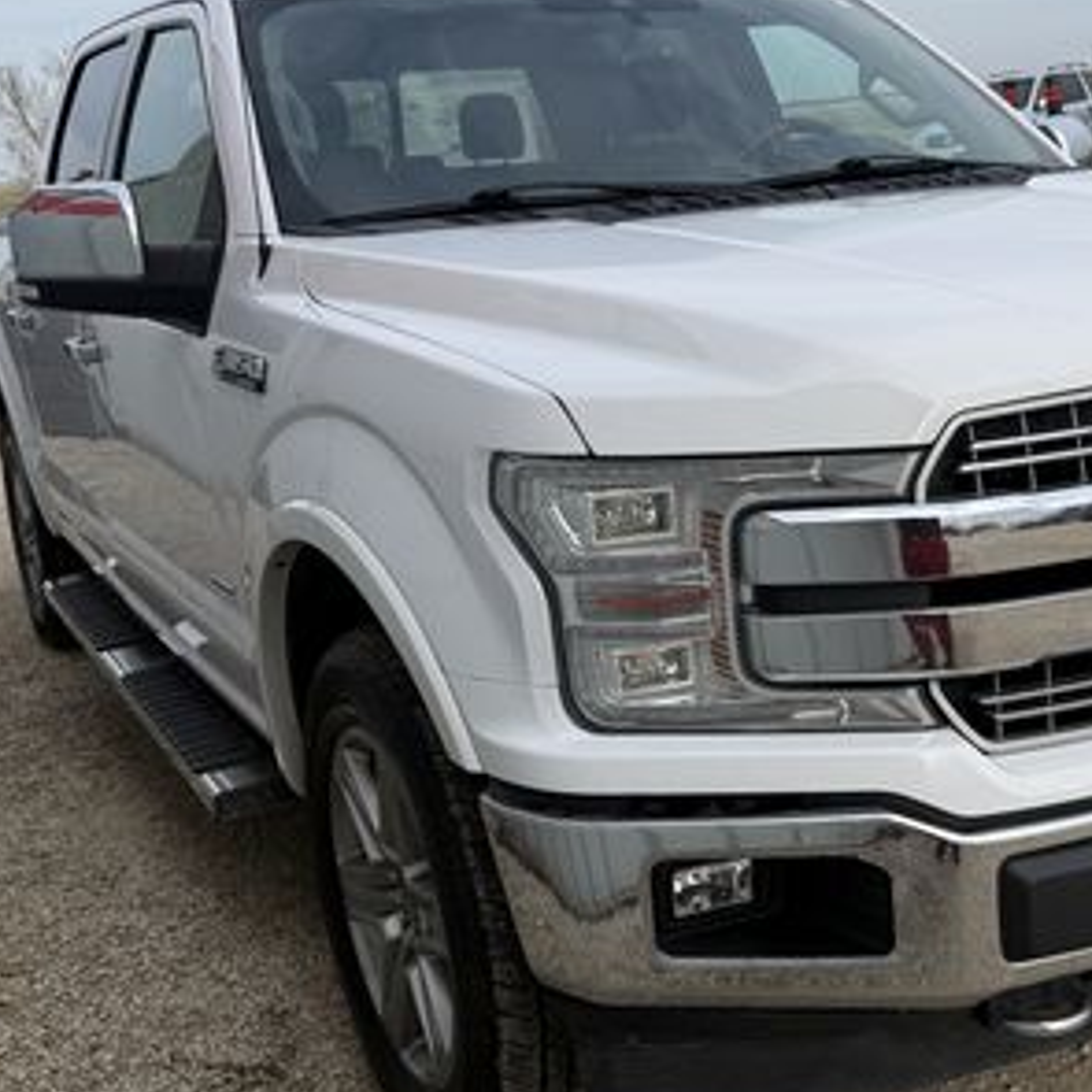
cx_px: 770
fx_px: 1642
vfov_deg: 36.8
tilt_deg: -15.4
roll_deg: +5.9
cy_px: 540
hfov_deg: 36.2
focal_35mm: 46
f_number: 1.78
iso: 80
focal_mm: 6.76
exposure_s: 1/3584
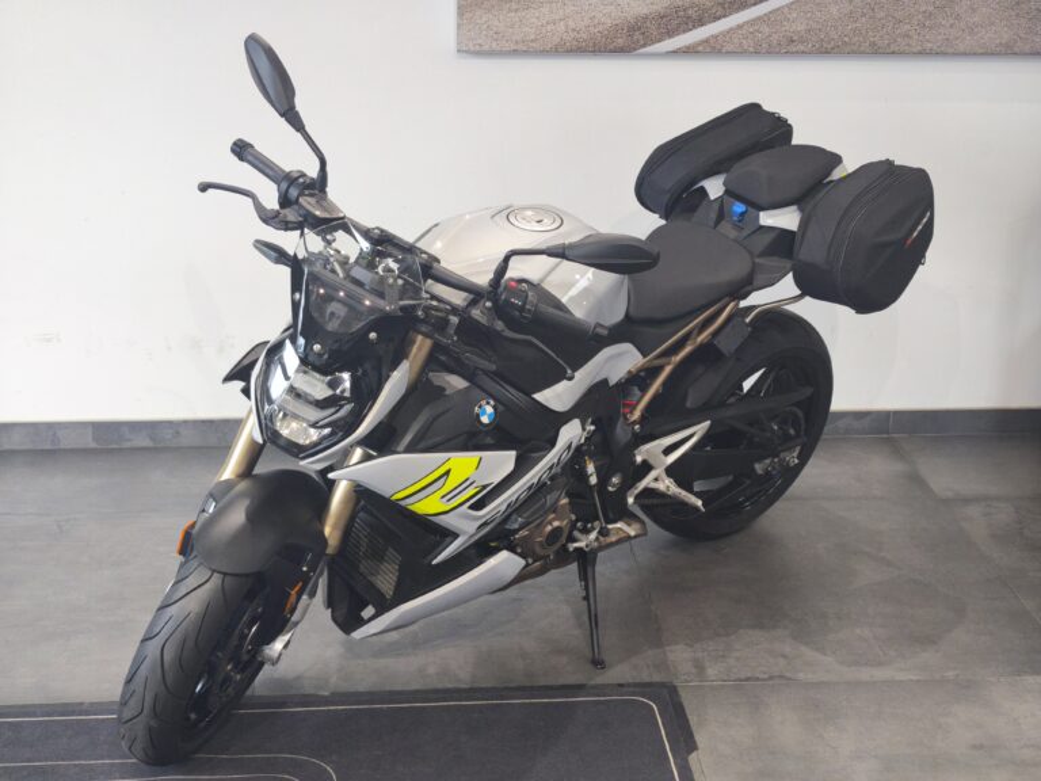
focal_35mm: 46
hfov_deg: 41.2
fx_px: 1383
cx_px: 520
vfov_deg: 31.5
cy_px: 390
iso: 200
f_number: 1.6
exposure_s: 1/120
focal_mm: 6.57
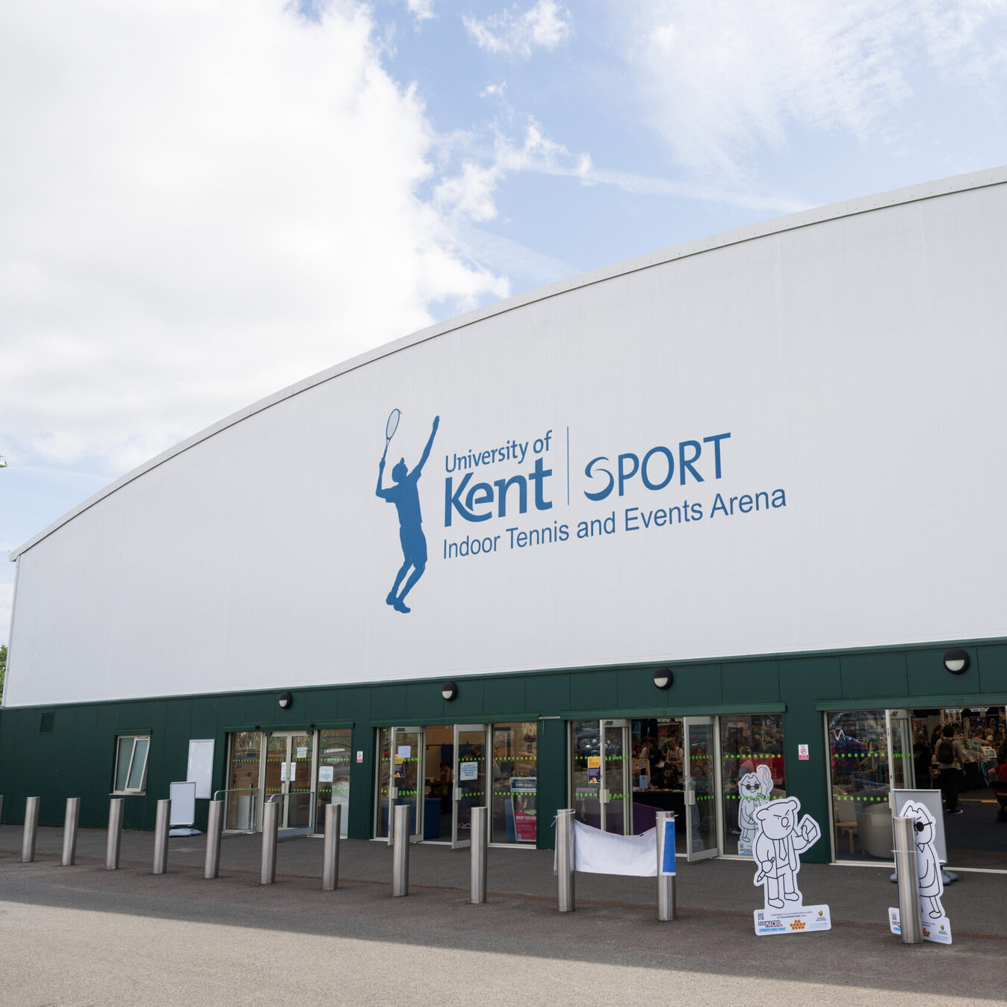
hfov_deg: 51.5
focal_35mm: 31
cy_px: 509
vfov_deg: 52.5
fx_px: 1020
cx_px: 675
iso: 100
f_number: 5.6
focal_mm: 24
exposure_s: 1/250
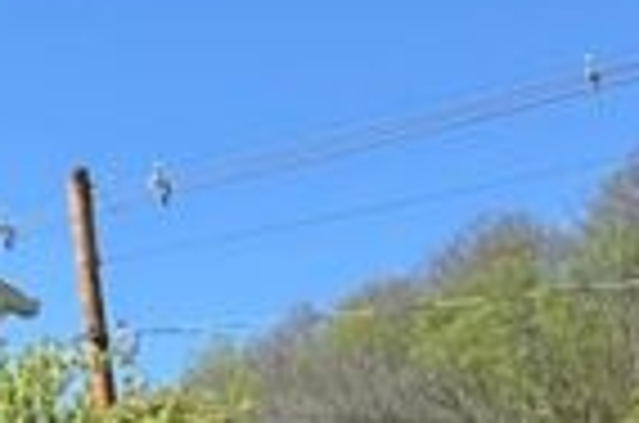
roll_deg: +1.7
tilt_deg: +13.7
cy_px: 423
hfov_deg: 11.2
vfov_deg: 9.6
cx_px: -1071
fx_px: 2497
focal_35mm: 141
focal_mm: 6.86
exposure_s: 1/2410
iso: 80
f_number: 1.78
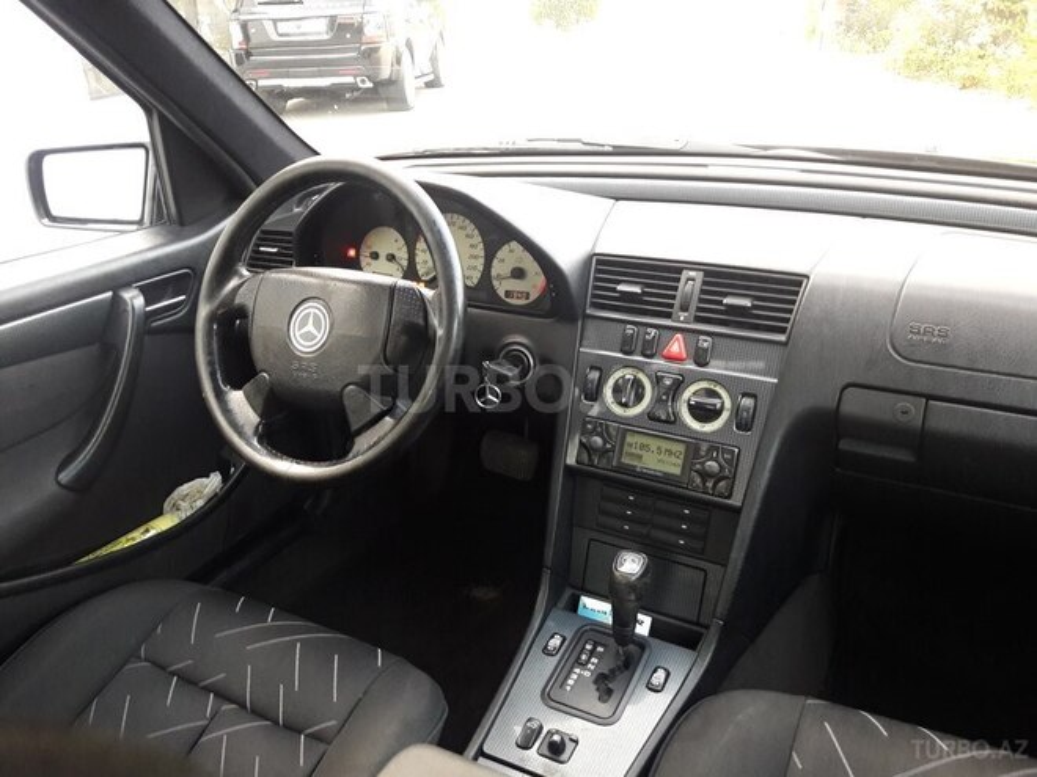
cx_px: 518
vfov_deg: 49.7
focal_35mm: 28
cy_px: 388
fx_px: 839
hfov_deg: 63.4
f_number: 1.9
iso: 160
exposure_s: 1/17
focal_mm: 3.7
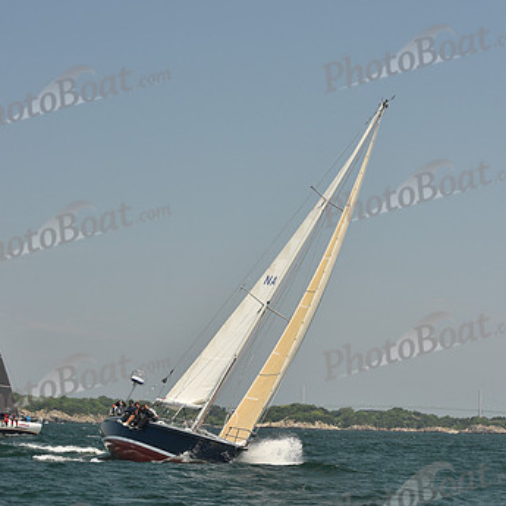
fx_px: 1654
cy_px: 287
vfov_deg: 17.4
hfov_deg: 17.4
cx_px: 247
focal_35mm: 100
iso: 250
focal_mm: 70
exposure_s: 1/640
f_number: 6.3
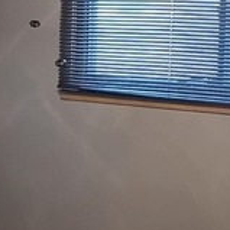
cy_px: 71
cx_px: 268
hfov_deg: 20.9
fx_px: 586
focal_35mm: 78
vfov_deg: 22.1
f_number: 1.9
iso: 160
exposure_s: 1/60
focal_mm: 2.2
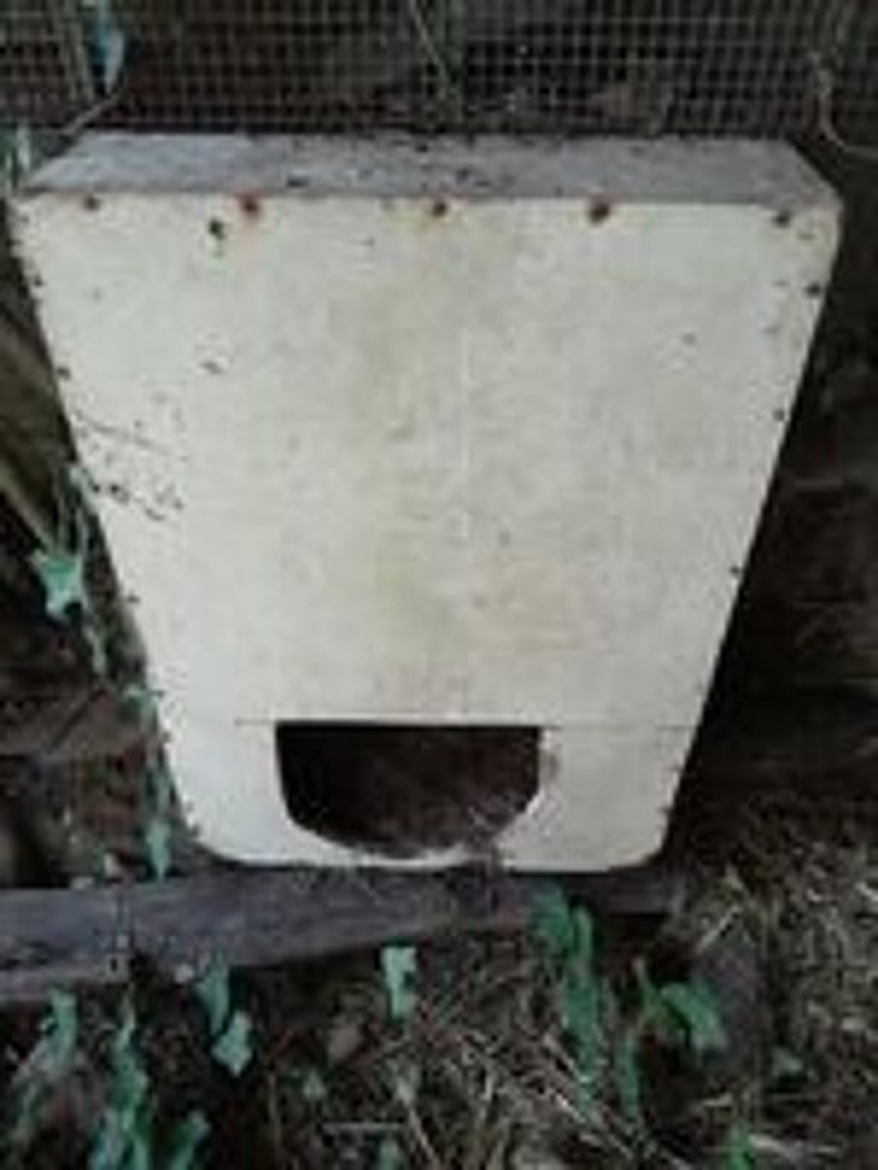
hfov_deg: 53.1
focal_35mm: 26
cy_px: 585
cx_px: 439
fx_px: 879
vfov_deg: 67.3
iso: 500
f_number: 1.8
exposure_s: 1/25
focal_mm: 3.98
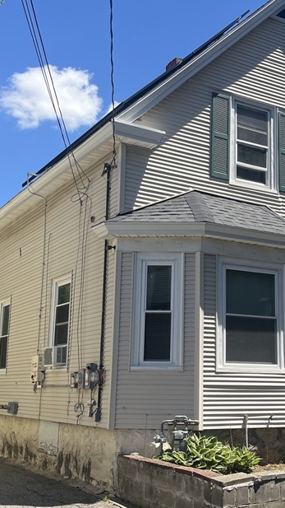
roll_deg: -0.8
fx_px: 632
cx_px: 206
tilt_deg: +8.8
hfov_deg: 25.2
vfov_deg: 43.7
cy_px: 275
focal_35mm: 47
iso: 50
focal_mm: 5.1
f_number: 1.6
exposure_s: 1/2358
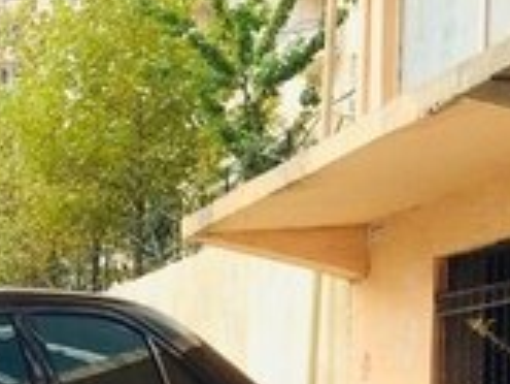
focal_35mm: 116
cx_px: -315
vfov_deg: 11.9
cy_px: 664
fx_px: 1710
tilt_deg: -7.0
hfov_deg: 15.3
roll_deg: +1.1
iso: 32
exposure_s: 1/586
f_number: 2.2
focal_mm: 4.15
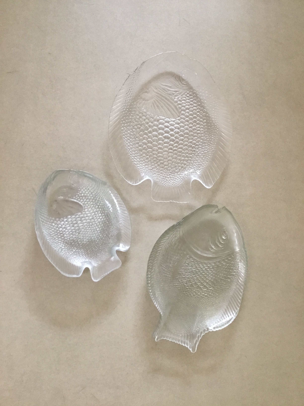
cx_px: 152
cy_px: 203
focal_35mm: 31
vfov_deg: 58.4
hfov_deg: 45.4
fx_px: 363
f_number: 2.4
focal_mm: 3.3
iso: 160
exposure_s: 1/33
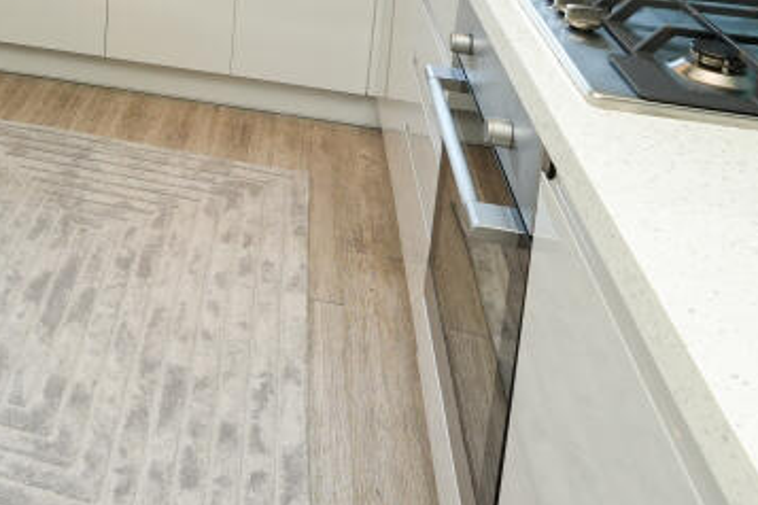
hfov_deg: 41.0
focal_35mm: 43
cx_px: 42
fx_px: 905
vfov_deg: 26.3
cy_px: -158
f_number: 4
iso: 400
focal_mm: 10
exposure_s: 1/160
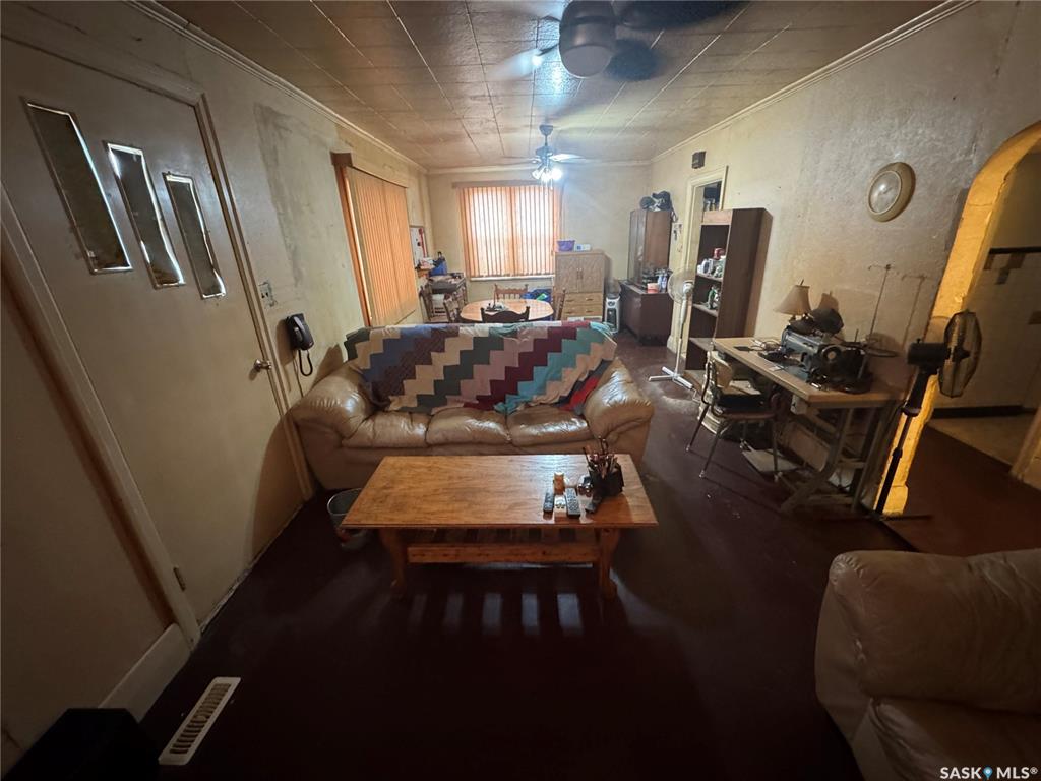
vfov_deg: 85.7
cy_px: 390
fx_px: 421
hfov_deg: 102.1
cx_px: 520
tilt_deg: -20.6
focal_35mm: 14
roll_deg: +2.7
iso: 1000
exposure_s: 1/40
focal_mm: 2.22
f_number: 2.2
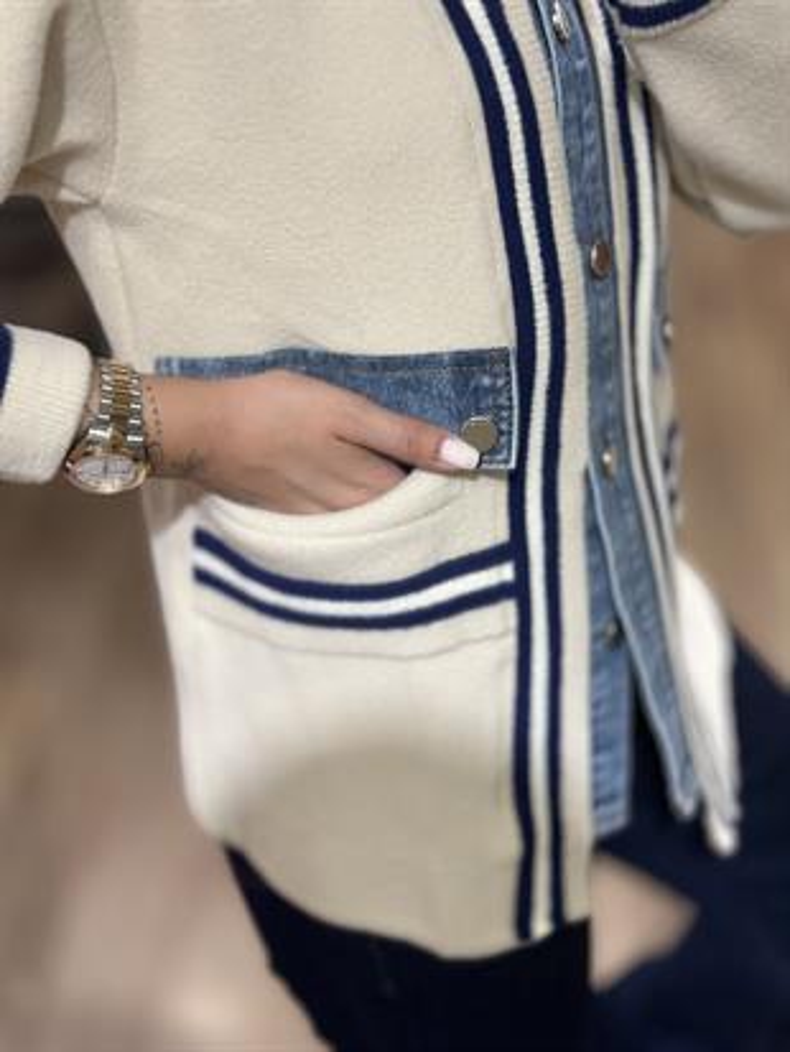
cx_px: 395
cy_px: 526
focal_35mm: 48
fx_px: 1460
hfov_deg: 30.3
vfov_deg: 39.6
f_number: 1.78
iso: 64
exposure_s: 1/50
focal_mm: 6.86
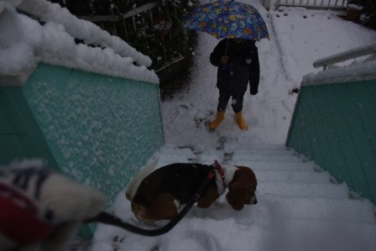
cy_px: 126
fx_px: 355
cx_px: 188
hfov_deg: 55.8
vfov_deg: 38.9
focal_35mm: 34
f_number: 5.6
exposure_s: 1/250
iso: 200
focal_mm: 23.13
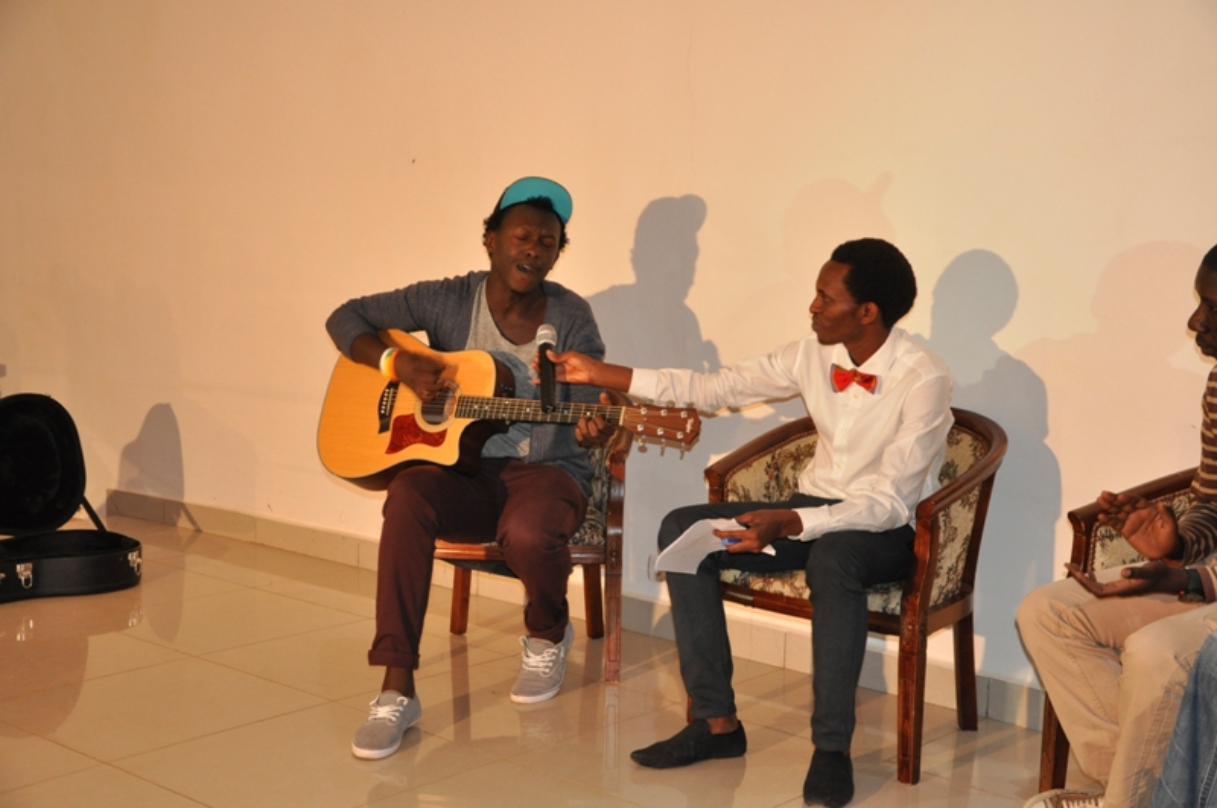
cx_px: 608
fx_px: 1620
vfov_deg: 28.0
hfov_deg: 41.2
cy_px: 404
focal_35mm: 48
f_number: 4.2
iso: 800
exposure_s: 1/60
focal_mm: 32
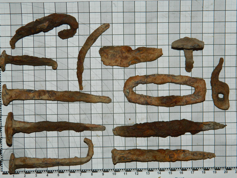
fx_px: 602
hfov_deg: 22.3
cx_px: 115
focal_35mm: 88
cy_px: 91
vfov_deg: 16.8
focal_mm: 15.1
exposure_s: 1/50
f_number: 4.2
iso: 200
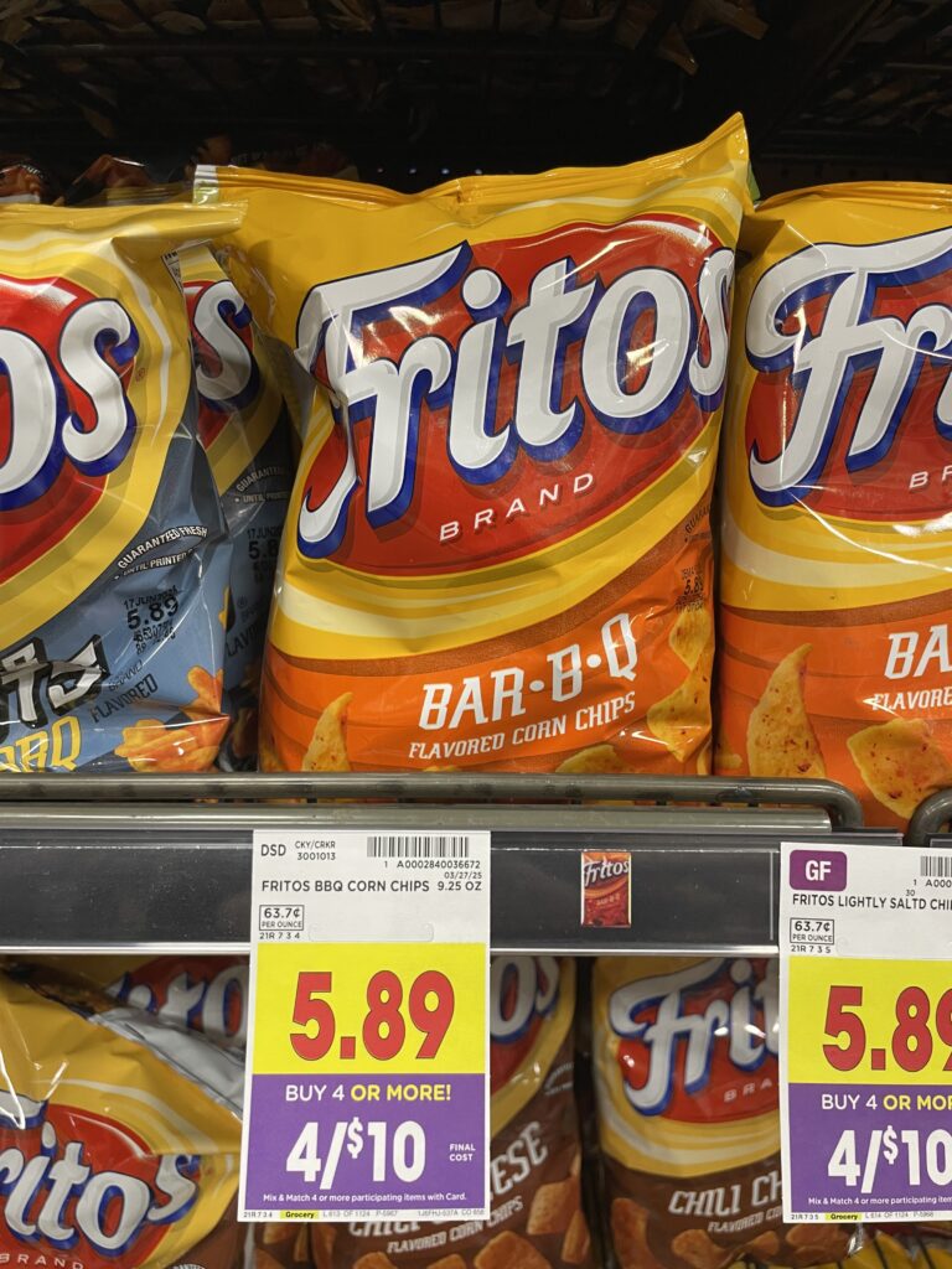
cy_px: 634
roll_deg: -0.3
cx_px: 476
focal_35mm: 26
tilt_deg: -21.6
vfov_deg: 67.3
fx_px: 953
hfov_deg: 53.1
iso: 100
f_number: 1.6
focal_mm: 4.2
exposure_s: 1/60
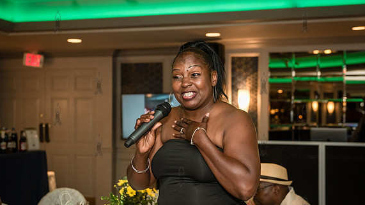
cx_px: 191
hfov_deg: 33.3
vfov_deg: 19.1
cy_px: 114
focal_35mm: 63
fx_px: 610
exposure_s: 1/200
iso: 1600
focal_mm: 48
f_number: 3.2
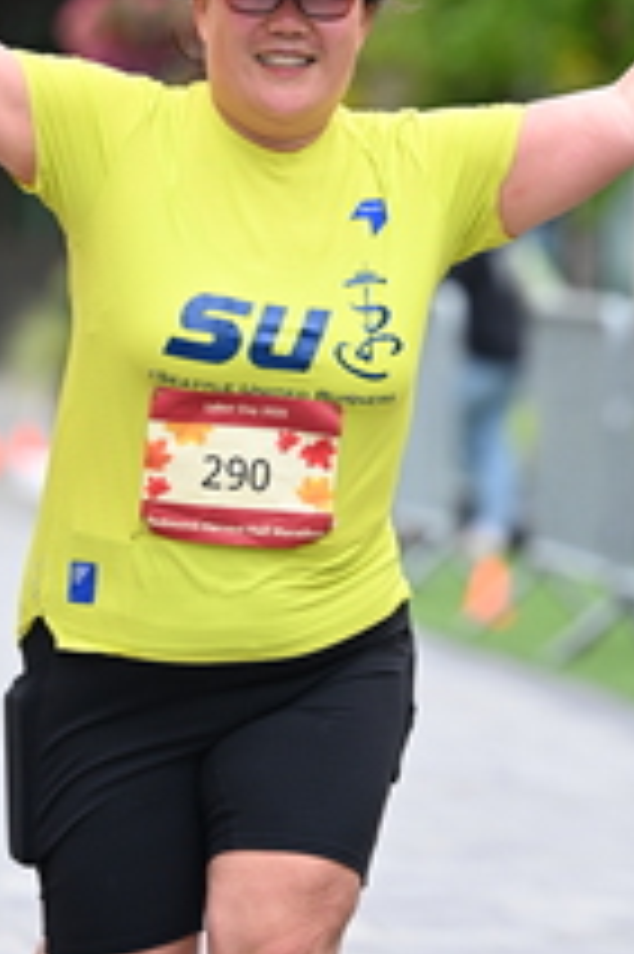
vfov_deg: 5.7
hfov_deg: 3.8
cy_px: 220
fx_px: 9631
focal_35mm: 364
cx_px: 326
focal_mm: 140
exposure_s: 1/1600
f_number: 2.8
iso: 640
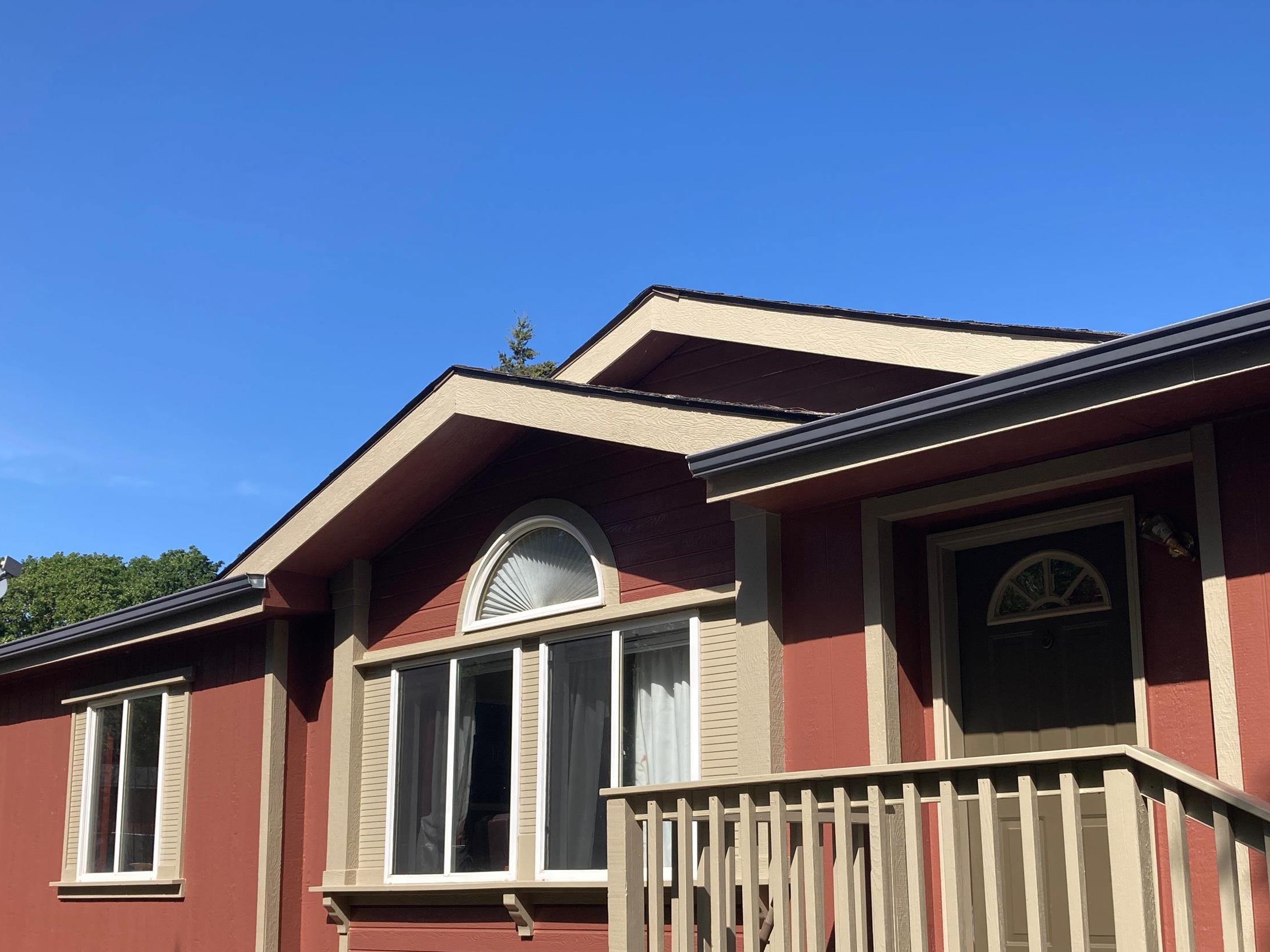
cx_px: 702
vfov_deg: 36.4
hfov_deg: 47.8
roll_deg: -0.6
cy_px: 634
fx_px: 1431
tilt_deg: +10.9
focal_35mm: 39
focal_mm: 3.99
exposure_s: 1/1656
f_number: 1.8
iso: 20
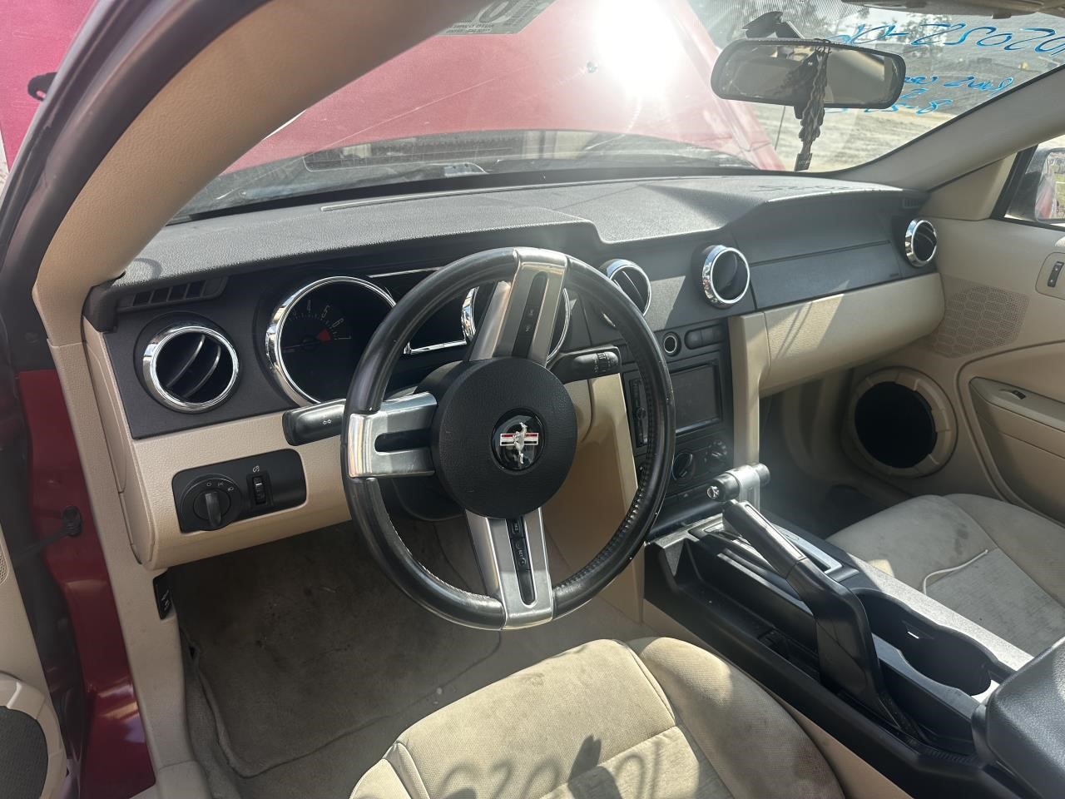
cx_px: 532
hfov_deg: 71.6
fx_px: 738
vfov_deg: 56.8
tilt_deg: -25.6
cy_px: 400
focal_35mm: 24
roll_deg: -6.6
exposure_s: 1/850
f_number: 1.78
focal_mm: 6.86
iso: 80
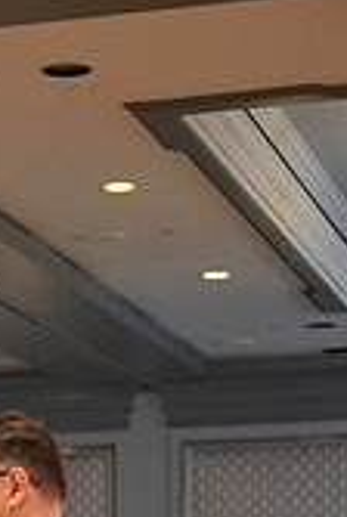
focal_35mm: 163
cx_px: -169
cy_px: 870
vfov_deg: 11.8
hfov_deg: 8.3
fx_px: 2347
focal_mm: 47
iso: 3200
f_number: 4
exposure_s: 1/200
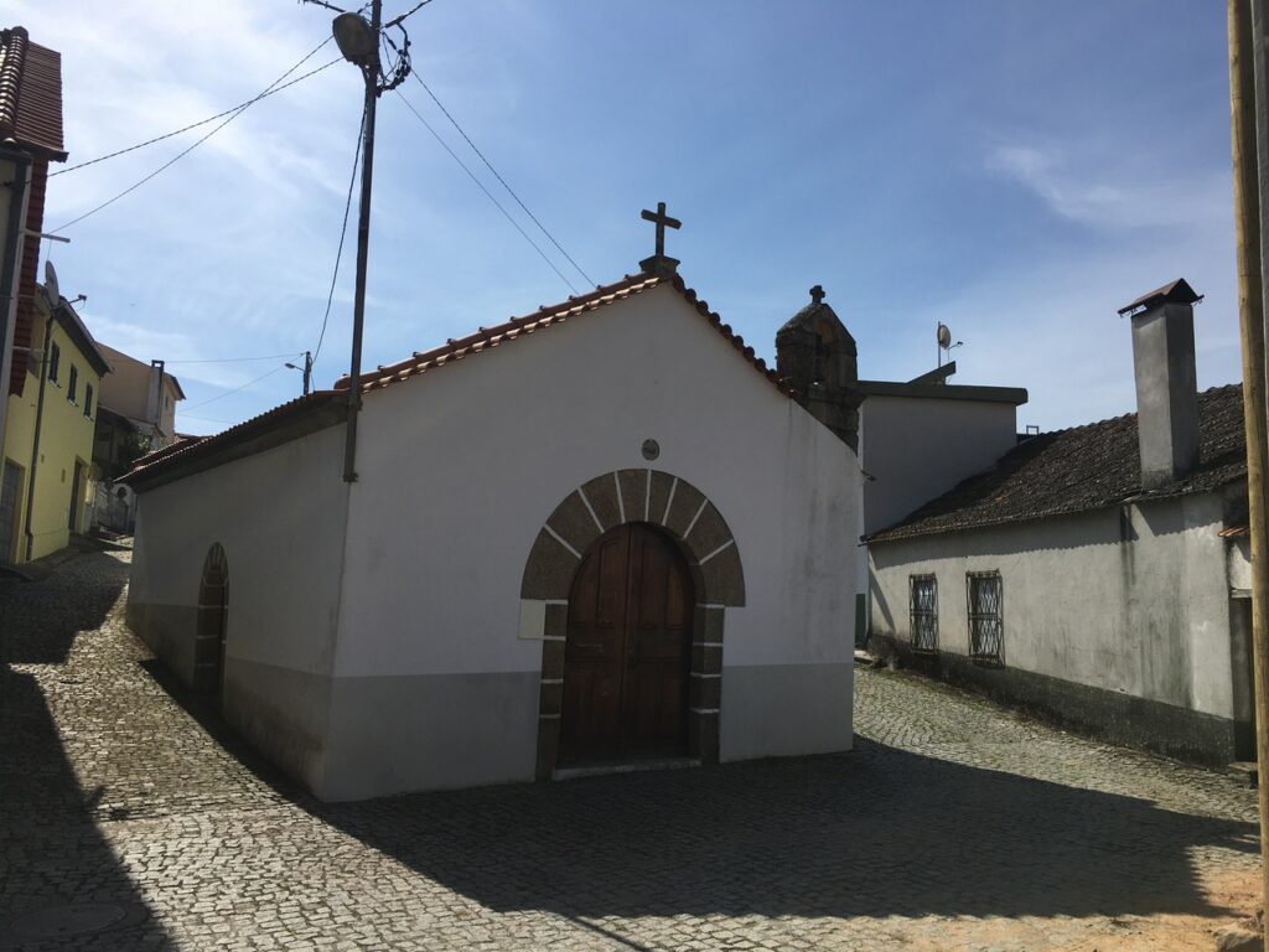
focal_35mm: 29
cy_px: 476
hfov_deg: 61.7
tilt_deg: +9.4
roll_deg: -1.4
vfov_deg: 48.2
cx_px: 634
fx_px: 1063
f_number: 2.2
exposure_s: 1/2653
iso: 25
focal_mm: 4.15
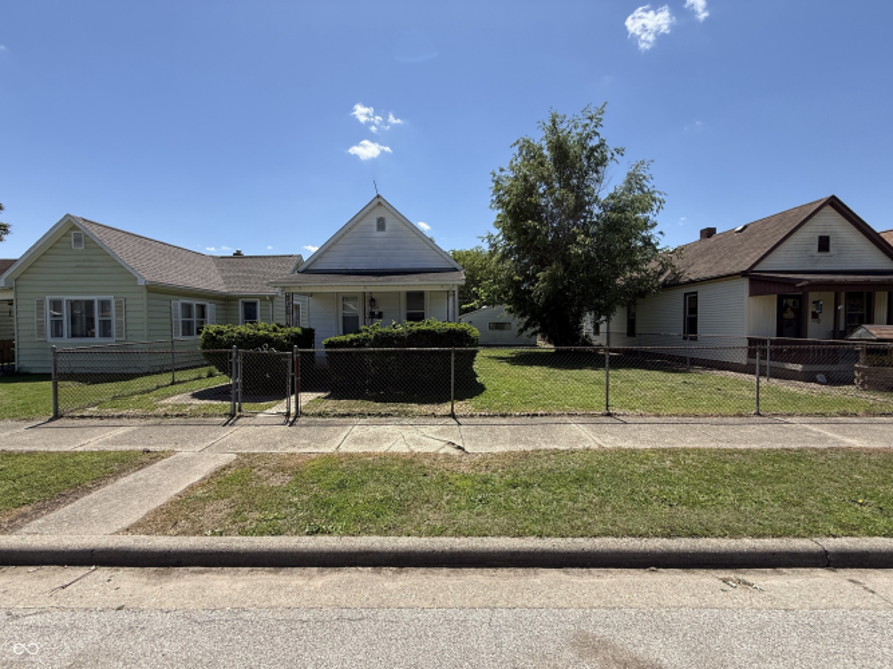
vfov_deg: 85.7
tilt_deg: -0.4
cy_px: 334
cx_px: 446
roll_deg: +0.3
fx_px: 361
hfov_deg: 102.1
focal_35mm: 14
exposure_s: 1/1285
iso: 50
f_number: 2.2
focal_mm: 2.22
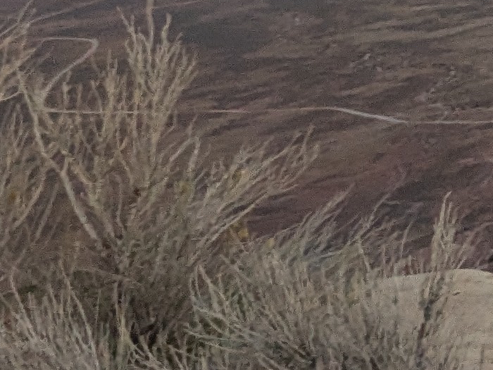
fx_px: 1139
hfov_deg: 12.6
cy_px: -192
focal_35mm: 80
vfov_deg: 16.7
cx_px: 1375
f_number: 2.2
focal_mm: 1.85
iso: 98
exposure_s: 1/240
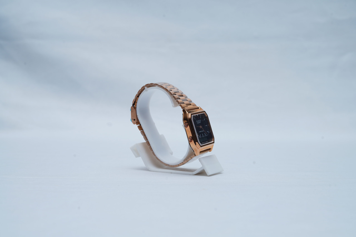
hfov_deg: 39.6
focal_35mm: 50
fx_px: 494
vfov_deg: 27.0
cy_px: 118
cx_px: 178
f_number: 9
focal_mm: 50
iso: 125
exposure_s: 1/160
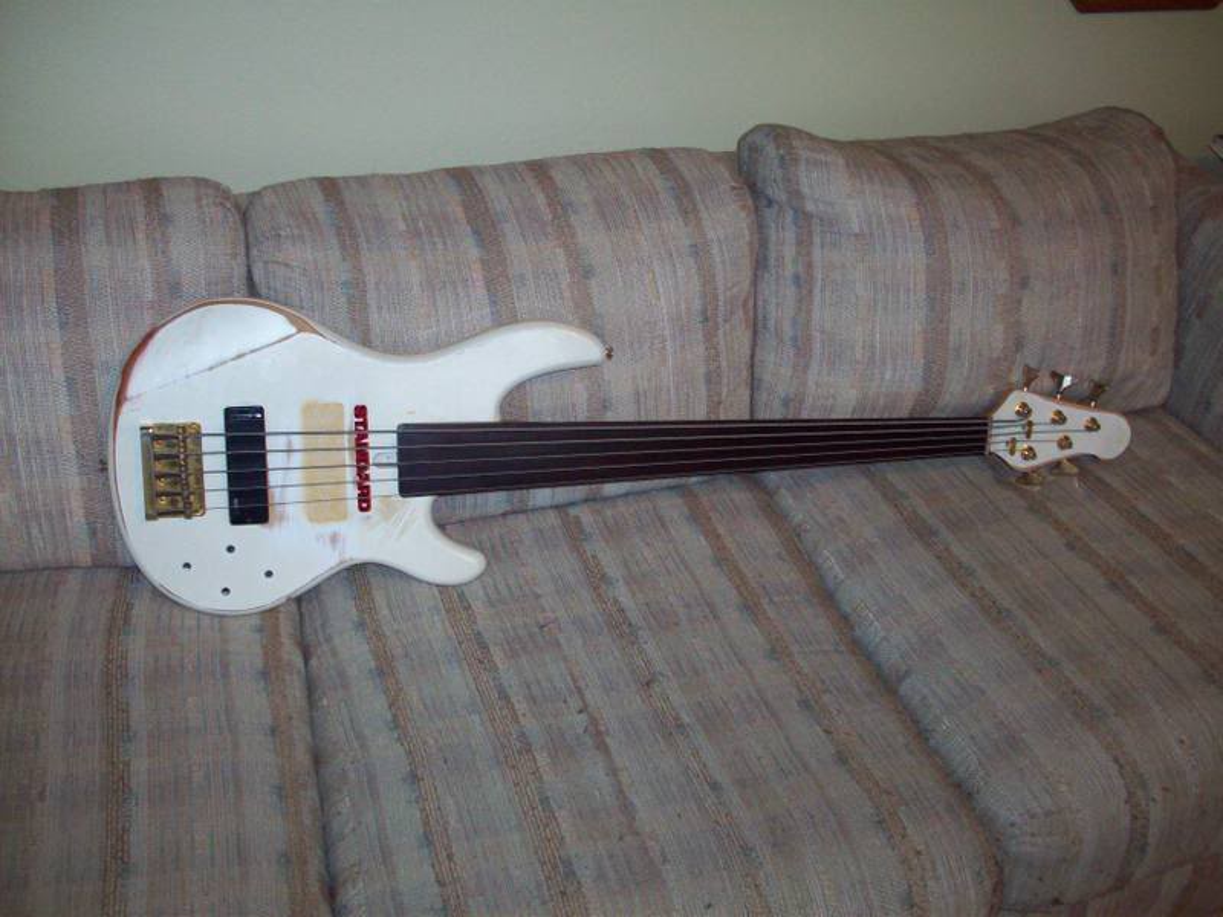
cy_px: 458
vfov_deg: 38.7
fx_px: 1307
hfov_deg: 50.1
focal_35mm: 37
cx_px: 612
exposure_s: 1/45
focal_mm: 6.2
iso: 160
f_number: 2.8
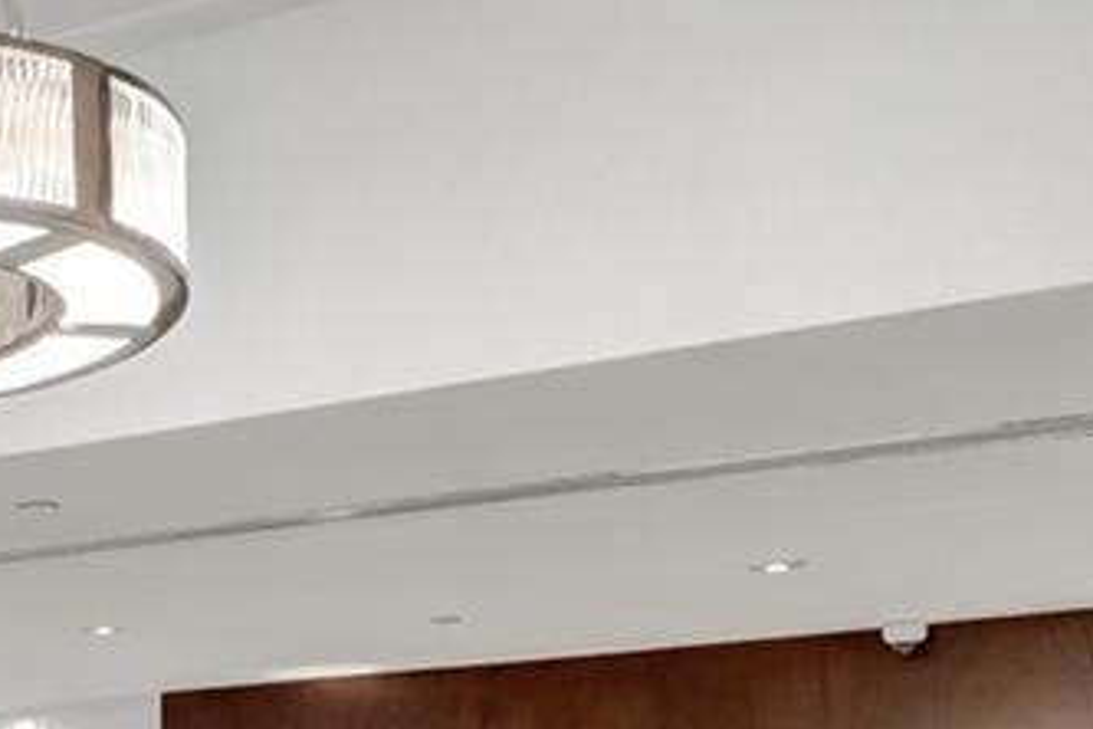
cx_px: -200
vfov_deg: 17.8
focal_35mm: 72
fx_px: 2186
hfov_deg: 25.4
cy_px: 931
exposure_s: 1/25
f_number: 5.6
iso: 2000
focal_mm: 10
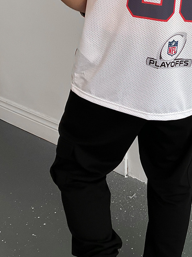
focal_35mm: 73
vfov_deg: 26.6
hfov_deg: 19.7
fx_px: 540
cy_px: 108
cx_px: 180
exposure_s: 1/120
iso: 50
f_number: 1.8
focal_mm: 3
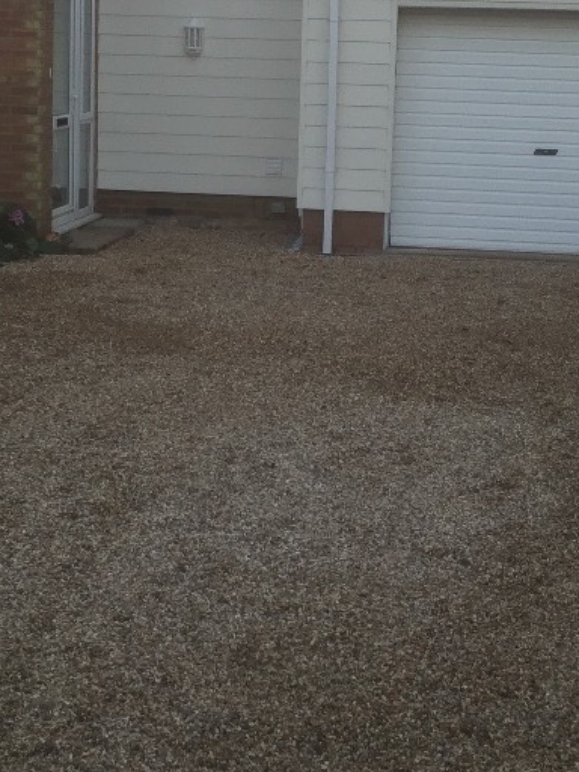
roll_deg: -0.8
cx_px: 299
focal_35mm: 68
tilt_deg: -5.3
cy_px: 277
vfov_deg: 28.4
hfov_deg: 21.6
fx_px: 1517
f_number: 2.2
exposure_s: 1/100
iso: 50
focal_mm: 4.15
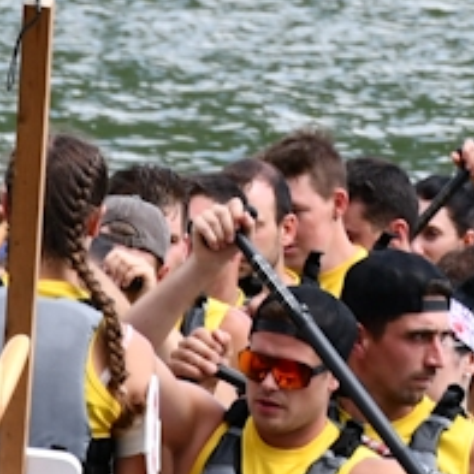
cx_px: 248
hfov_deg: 3.0
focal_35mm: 581
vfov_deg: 3.0
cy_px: 384
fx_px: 9001
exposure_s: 1/250
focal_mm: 112
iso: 140
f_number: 8
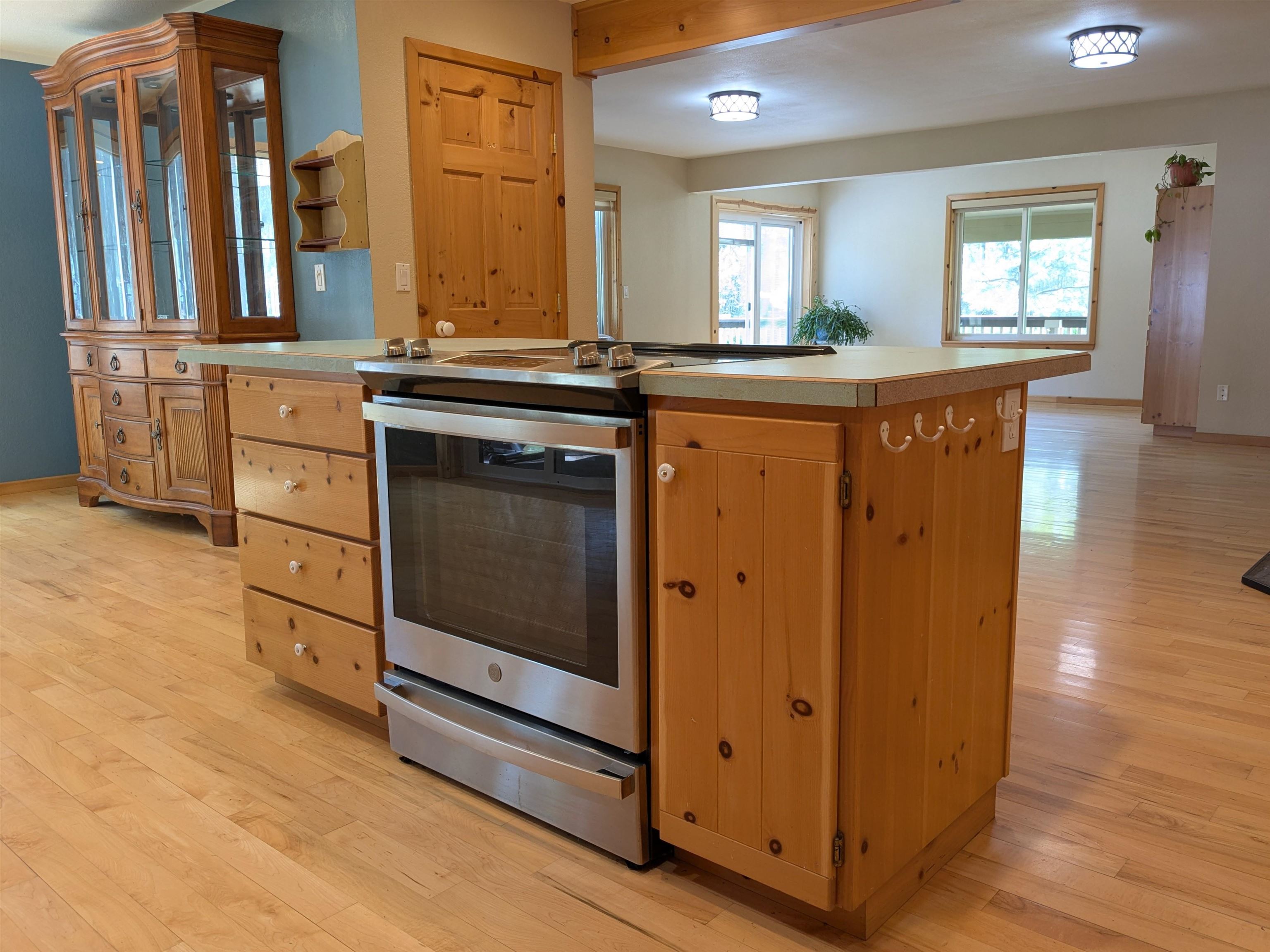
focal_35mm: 27
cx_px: 635
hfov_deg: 65.3
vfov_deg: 51.3
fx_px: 990
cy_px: 476
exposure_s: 1/24
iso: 51
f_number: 1.73
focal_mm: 4.38
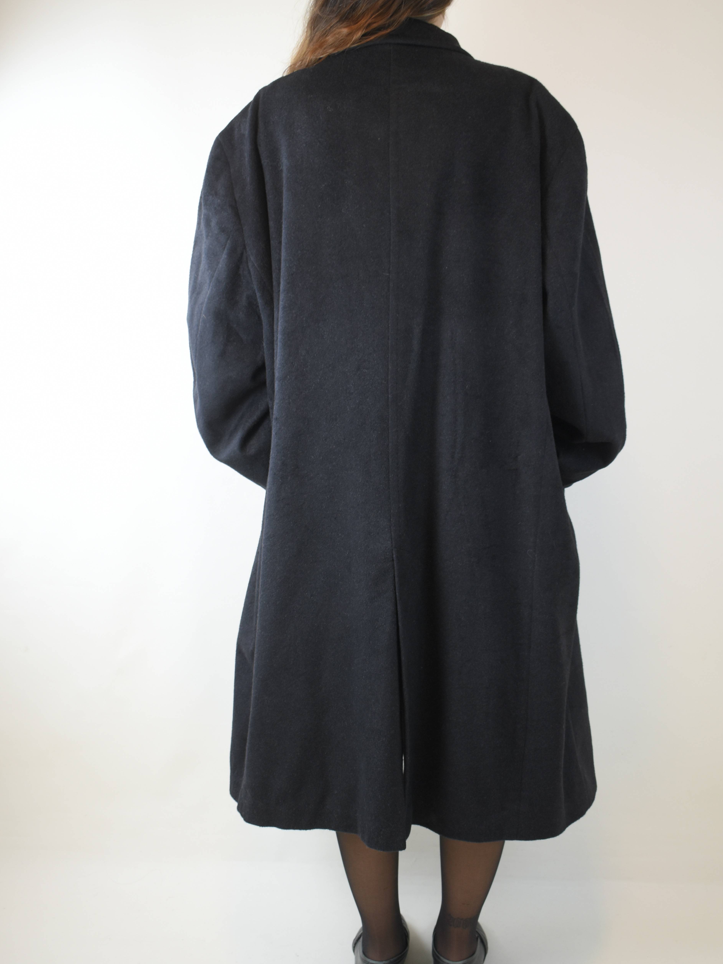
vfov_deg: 47.8
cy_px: 463
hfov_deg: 36.8
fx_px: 1086
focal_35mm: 39
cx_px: 362
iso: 400
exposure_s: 1/60
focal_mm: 24
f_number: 4
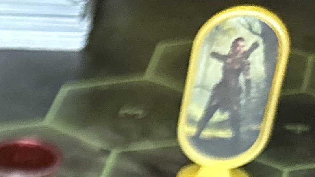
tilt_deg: -40.9
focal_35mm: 136
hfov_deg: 12.7
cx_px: -406
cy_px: 490
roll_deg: +8.6
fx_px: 1136
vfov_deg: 7.9
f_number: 1.78
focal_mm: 6.86
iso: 1000
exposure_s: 1/40
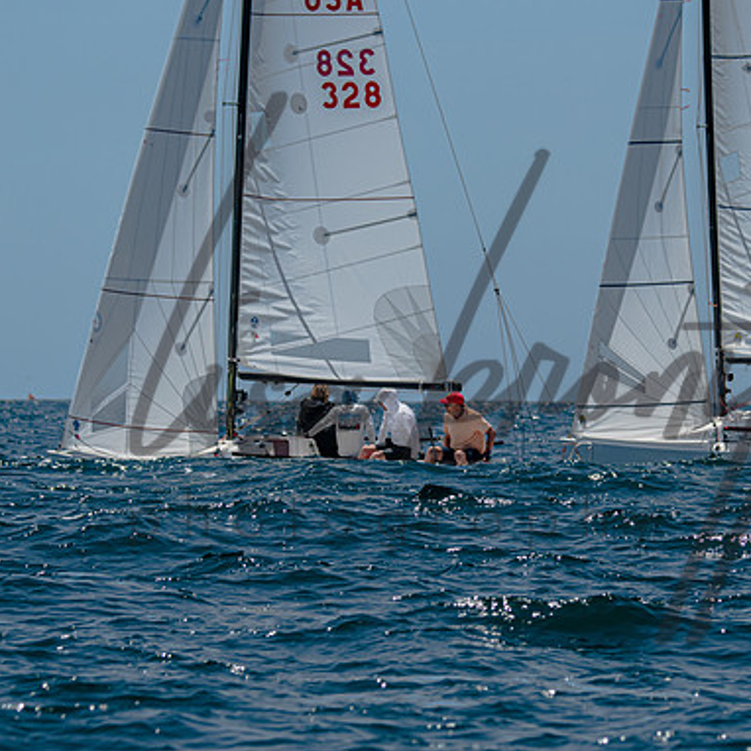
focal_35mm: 339
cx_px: 568
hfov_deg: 5.2
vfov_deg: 5.2
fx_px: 8321
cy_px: 373
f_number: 5
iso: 200
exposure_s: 1/2000
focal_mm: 175
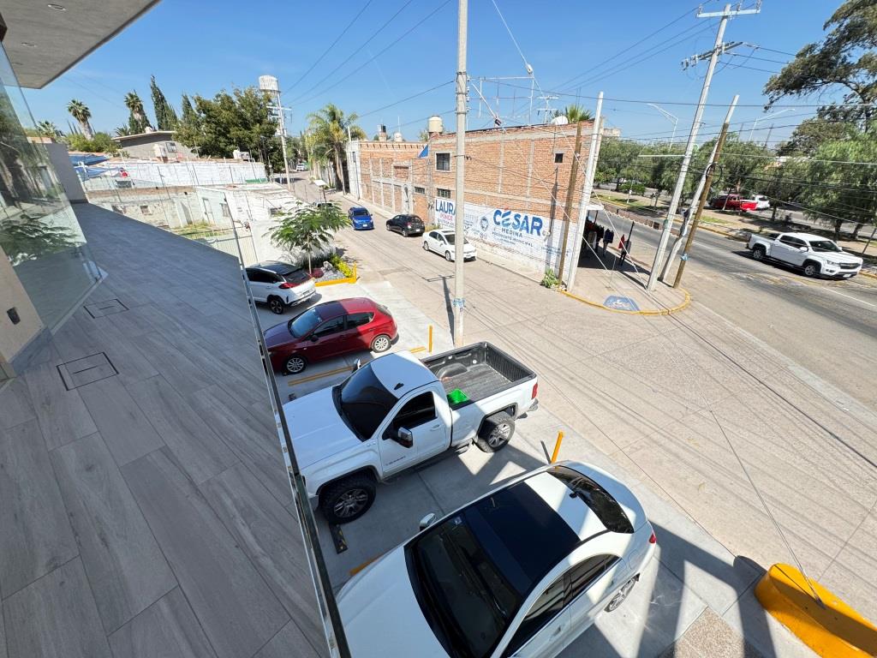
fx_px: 355
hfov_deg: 102.1
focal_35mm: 14
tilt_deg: -25.0
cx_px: 438
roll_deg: +2.5
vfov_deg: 85.7
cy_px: 329
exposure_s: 1/840
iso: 50
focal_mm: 2.22
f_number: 2.2
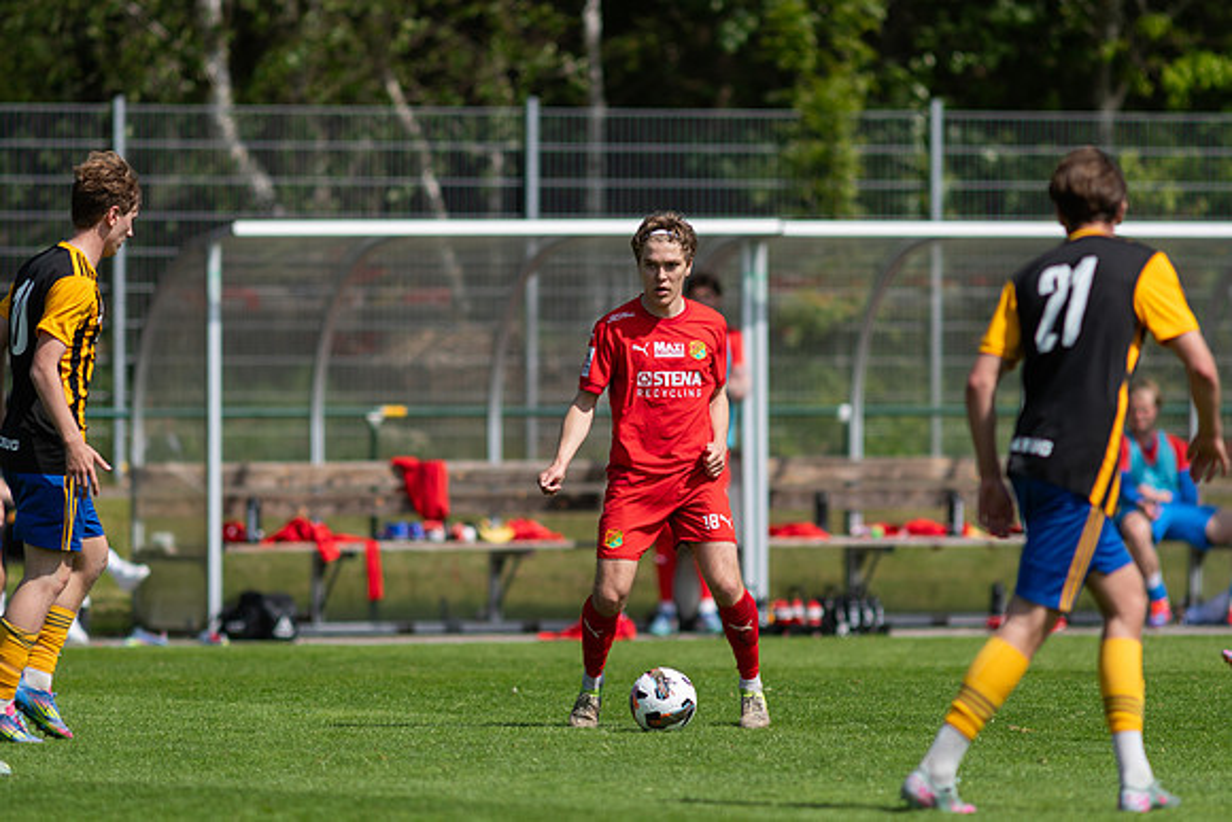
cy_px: 411
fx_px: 15403
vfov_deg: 3.1
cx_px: 616
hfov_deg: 4.6
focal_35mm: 450
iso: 100
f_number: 3.2
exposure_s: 1/1600
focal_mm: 300
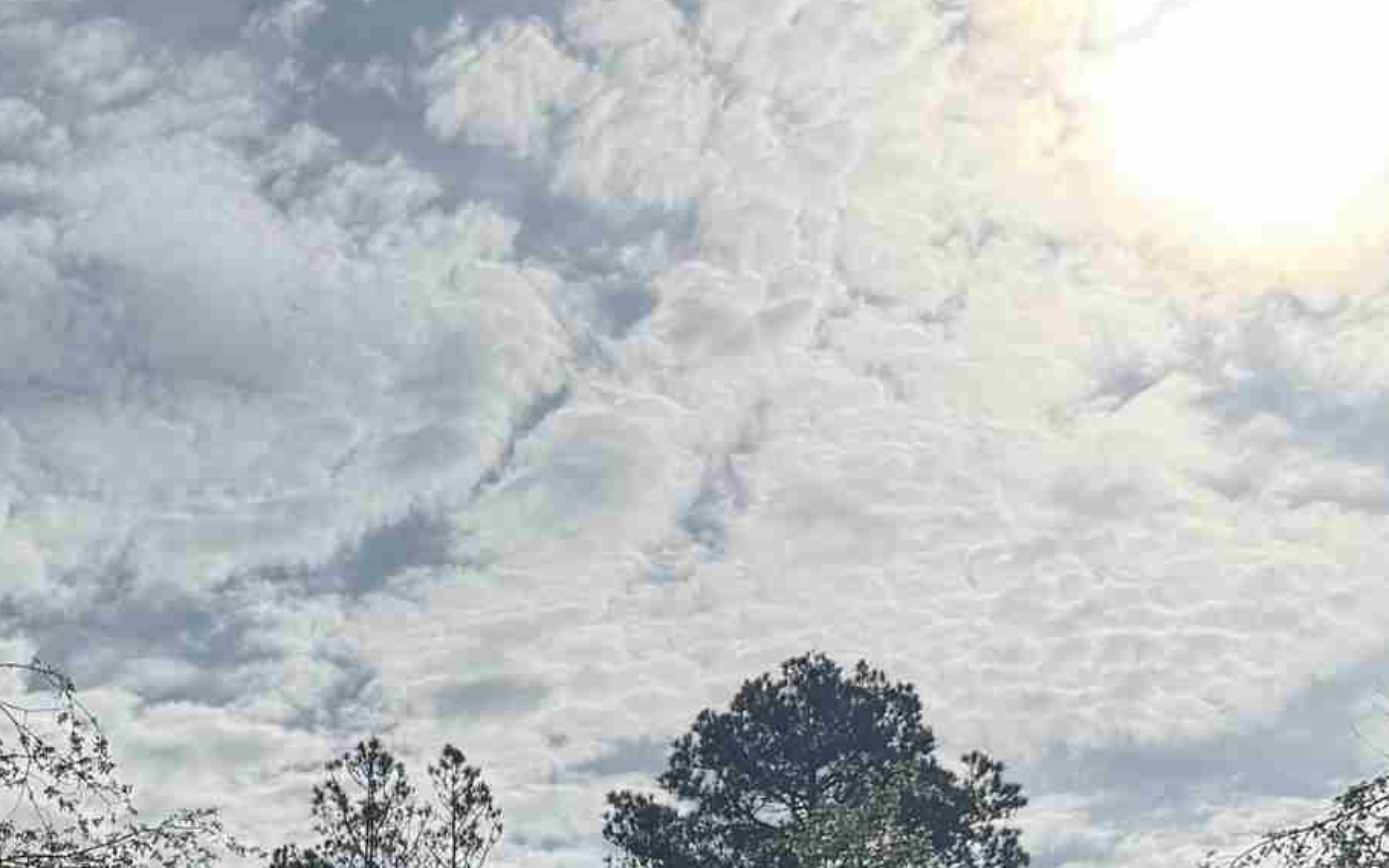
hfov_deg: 23.6
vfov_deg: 13.9
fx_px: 3255
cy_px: 1420
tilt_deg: +7.3
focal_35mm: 86
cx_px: 186
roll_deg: -1.7
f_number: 1.78
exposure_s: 1/14286
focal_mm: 6.76
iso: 64
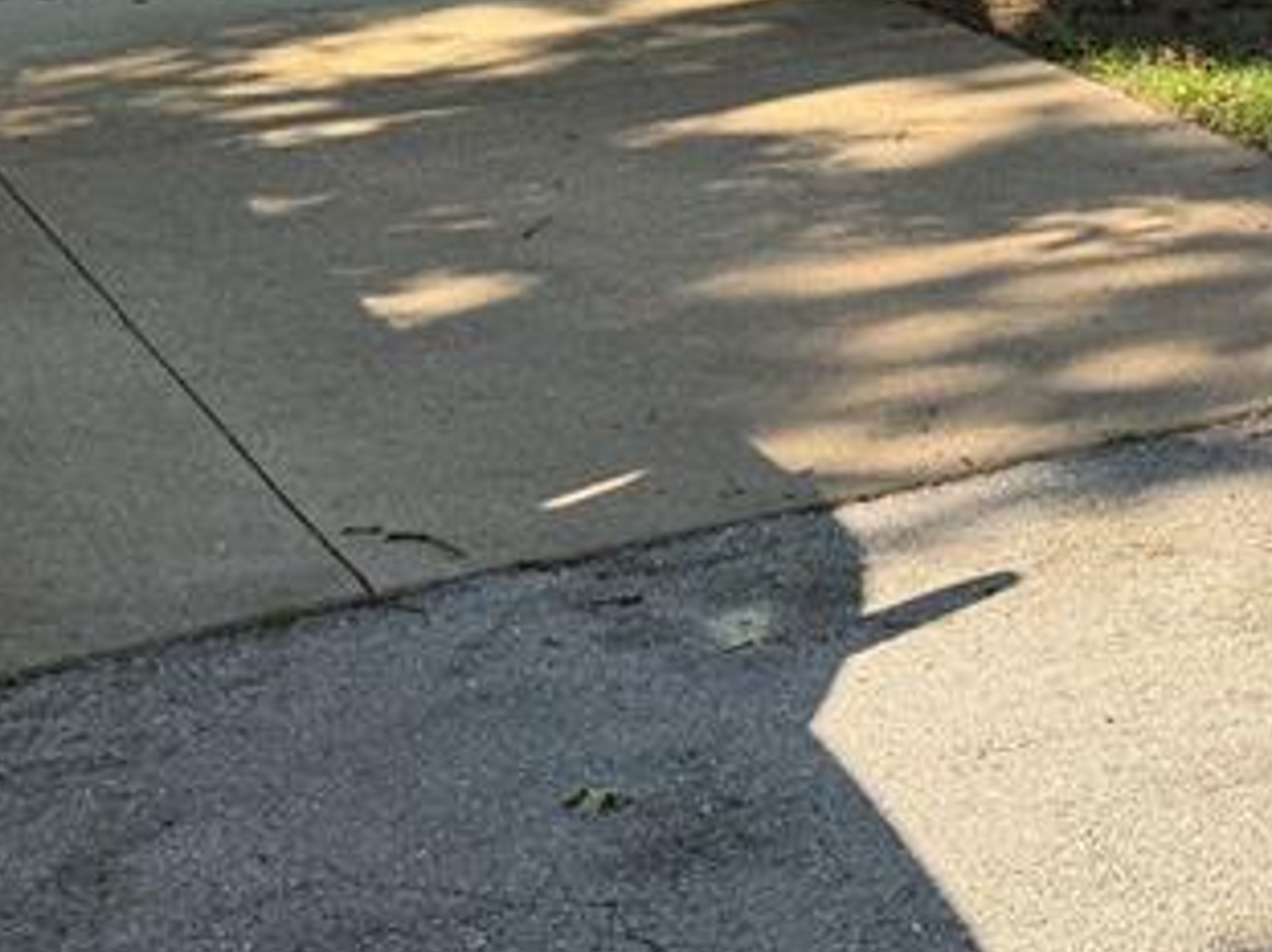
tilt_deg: -4.8
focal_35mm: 79
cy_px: -225
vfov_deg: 17.7
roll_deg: +1.6
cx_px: 1730
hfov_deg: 21.8
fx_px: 2902
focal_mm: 6.76
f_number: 1.78
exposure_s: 1/1156
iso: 80
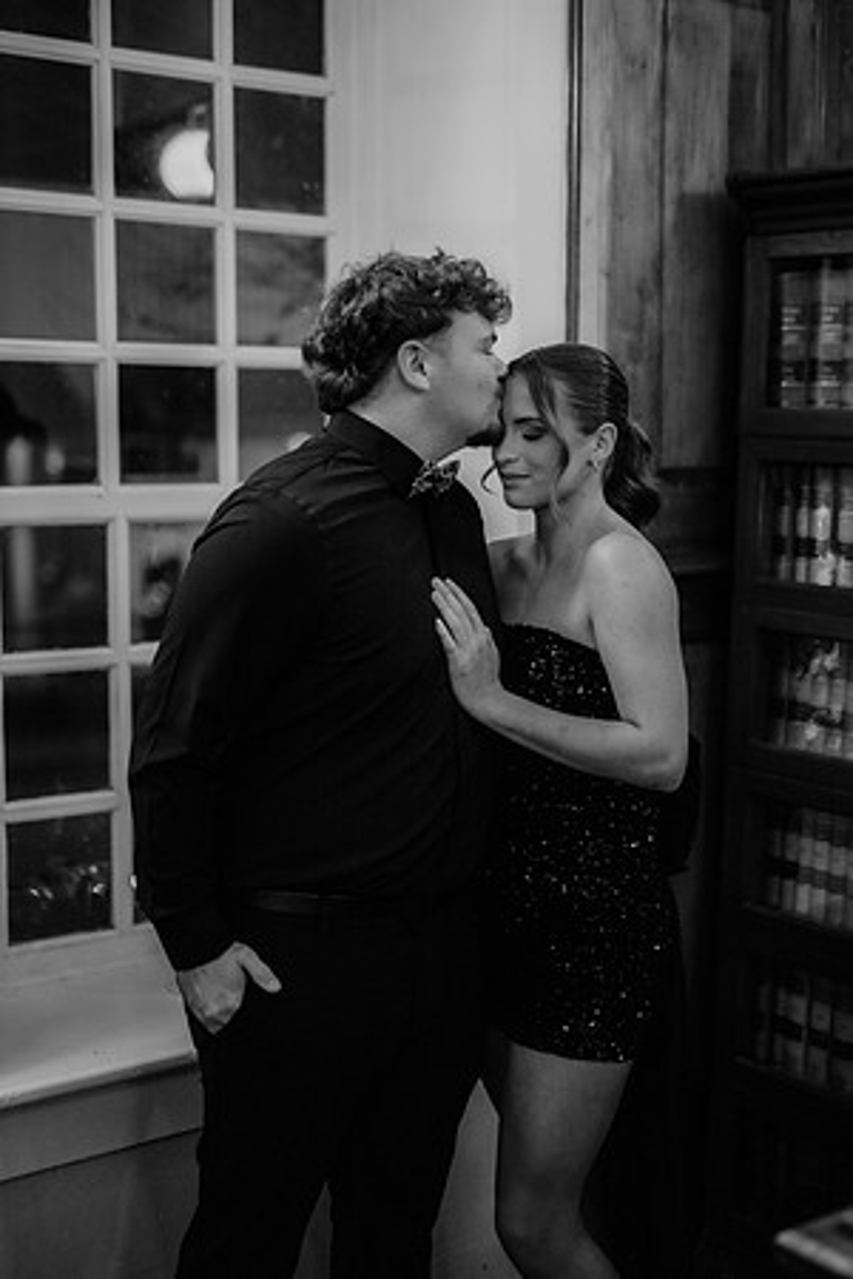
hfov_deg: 27.0
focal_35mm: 50
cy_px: 640
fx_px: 1777
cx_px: 426
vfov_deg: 39.6
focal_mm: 50
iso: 320
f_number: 1.4
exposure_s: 1/200
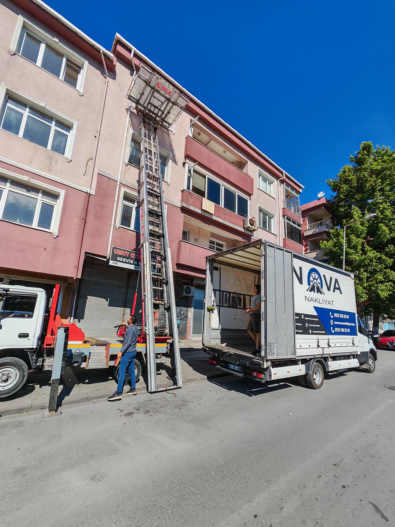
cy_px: 279
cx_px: 185
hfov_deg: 89.8
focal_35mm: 13
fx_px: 198
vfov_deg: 106.1
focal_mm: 1.82
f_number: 2
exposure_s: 1/1600
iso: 50
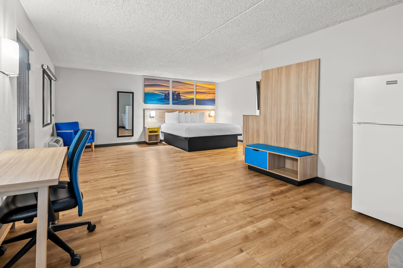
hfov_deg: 104.3
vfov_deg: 81.1
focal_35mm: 14
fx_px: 157
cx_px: 202
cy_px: 134
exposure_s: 3
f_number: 8
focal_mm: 14
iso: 250
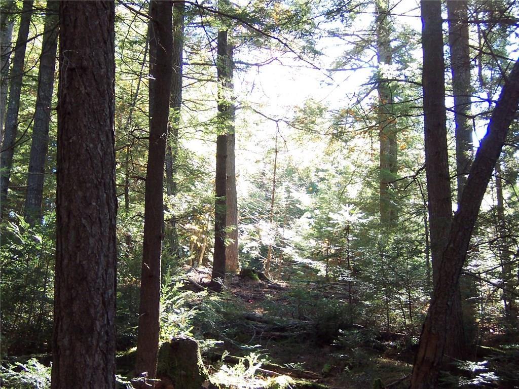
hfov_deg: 29.0
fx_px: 1005
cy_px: 194
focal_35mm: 67
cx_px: 260
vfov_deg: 21.9
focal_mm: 10.4
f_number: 3.4
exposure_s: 1/45
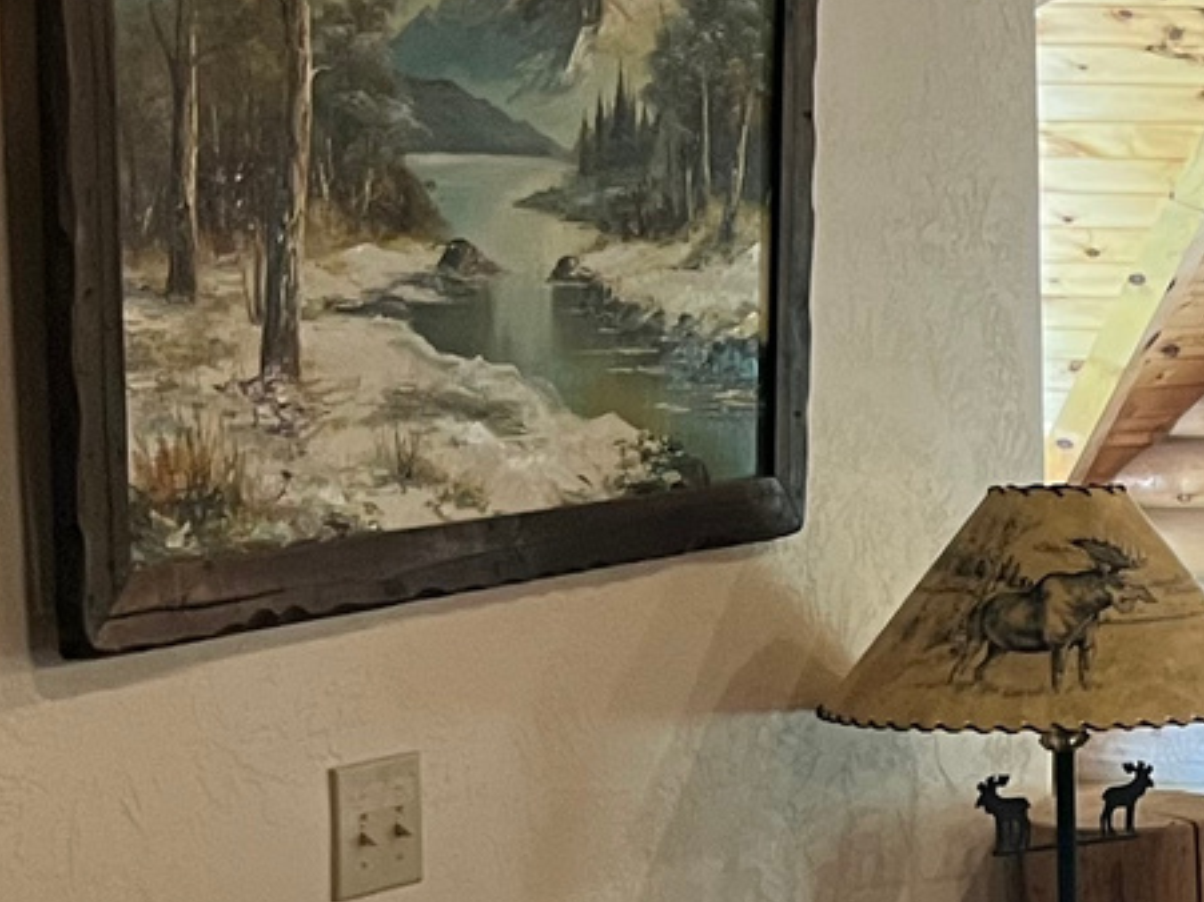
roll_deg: +0.2
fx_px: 4103
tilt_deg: -5.4
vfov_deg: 12.5
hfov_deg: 14.7
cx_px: 2117
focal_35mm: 118
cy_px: 579
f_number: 1.6
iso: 160
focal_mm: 5.1
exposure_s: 1/60
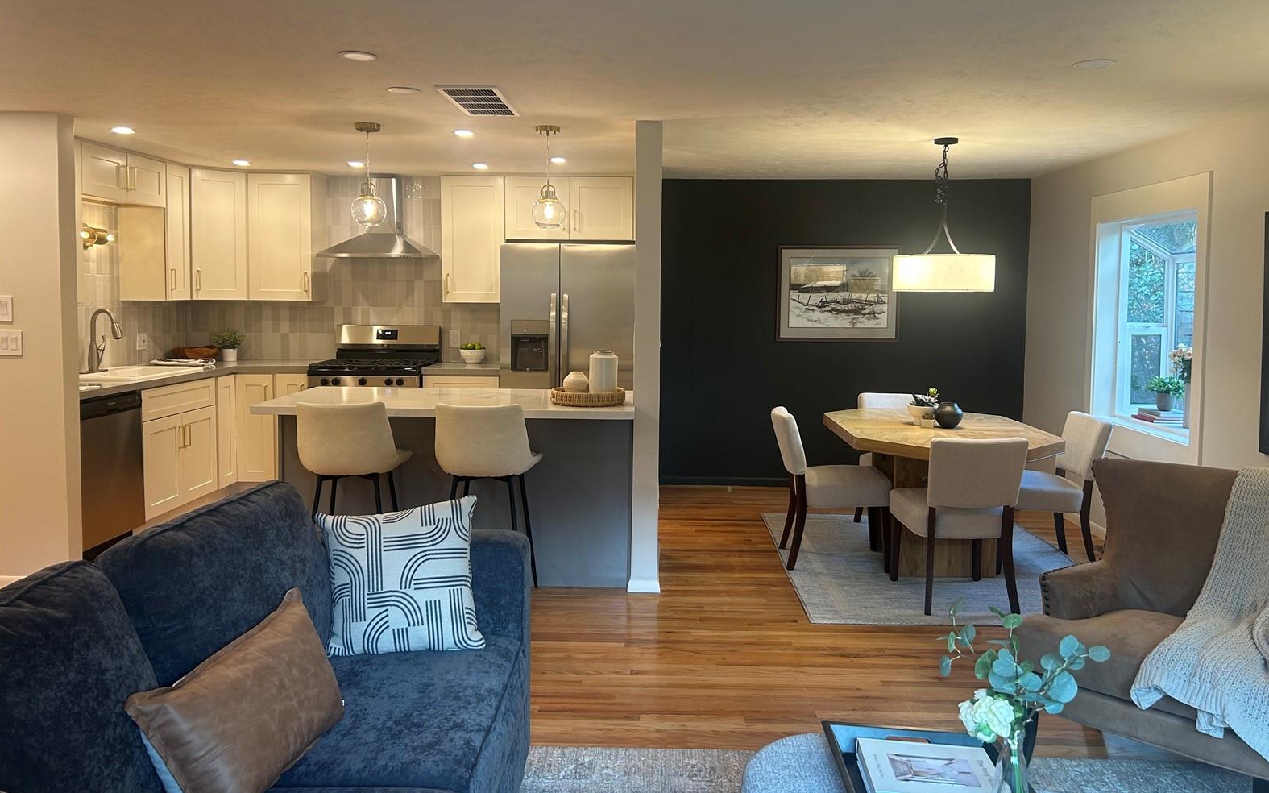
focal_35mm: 28
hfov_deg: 66.5
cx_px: 639
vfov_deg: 44.5
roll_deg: +0.1
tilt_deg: -3.5
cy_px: 353
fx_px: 968
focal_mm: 5.7
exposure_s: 1/60
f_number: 1.5
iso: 80
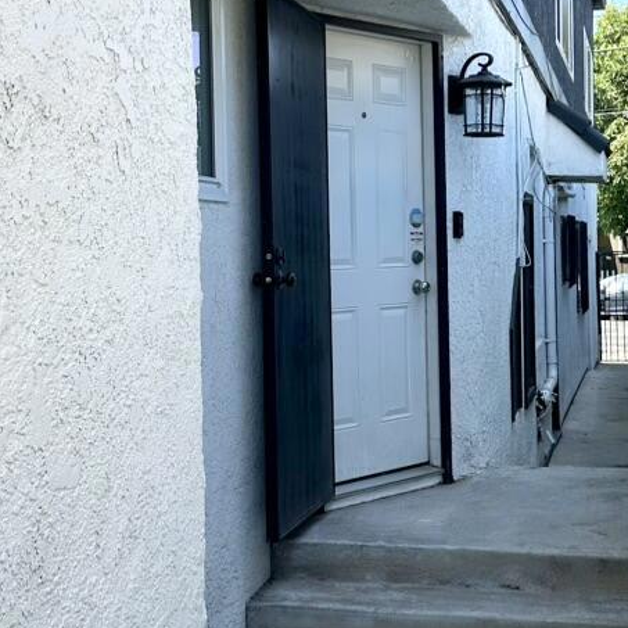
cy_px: 301
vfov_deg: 35.4
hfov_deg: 35.1
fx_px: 985
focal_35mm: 48
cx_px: 396
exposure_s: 1/1751
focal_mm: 6.86
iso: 80
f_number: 1.78
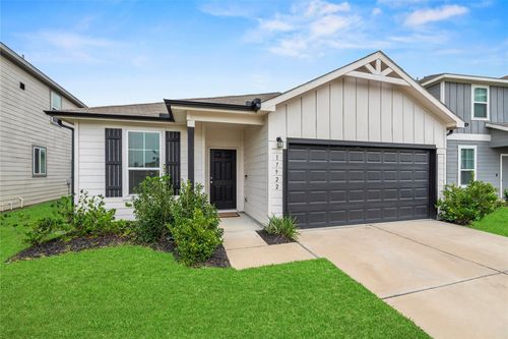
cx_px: 254
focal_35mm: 15
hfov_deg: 100.4
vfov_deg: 77.3
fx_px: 212
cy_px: 170
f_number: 8
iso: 100
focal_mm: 15
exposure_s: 1/320
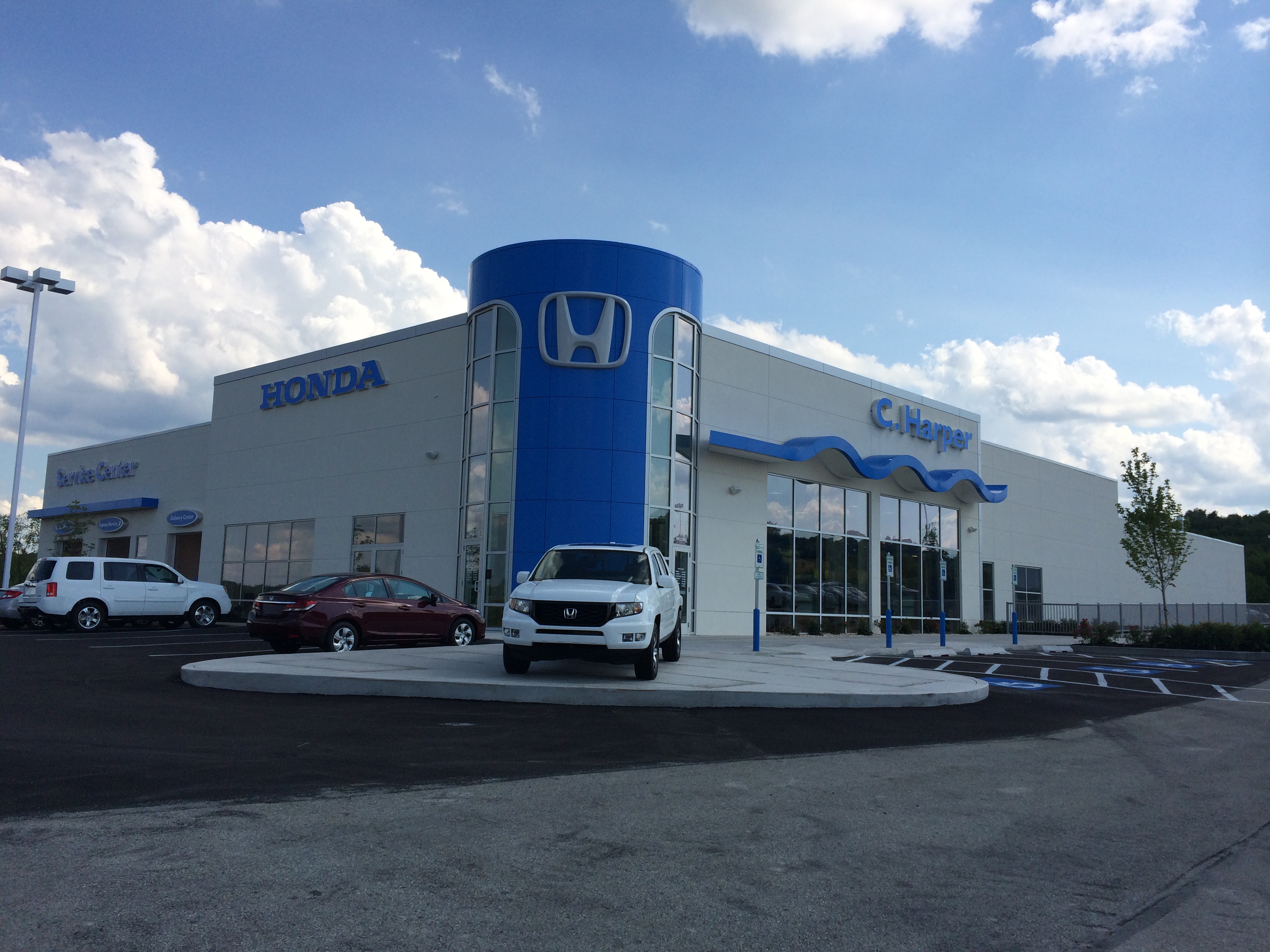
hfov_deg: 60.0
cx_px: 635
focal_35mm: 30
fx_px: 1101
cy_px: 476
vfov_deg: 46.8
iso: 32
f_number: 2.2
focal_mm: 4.12
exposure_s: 1/2740
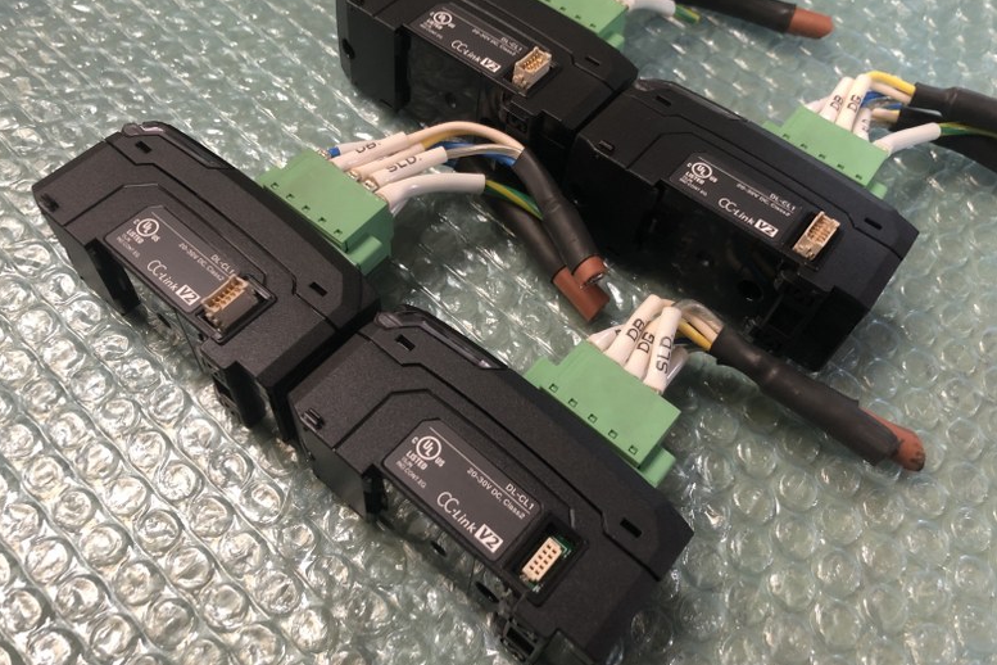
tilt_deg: -59.1
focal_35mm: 30
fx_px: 831
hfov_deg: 61.9
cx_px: 486
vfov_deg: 43.6
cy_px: 320
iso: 64
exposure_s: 1/15
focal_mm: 3.99
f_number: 1.8
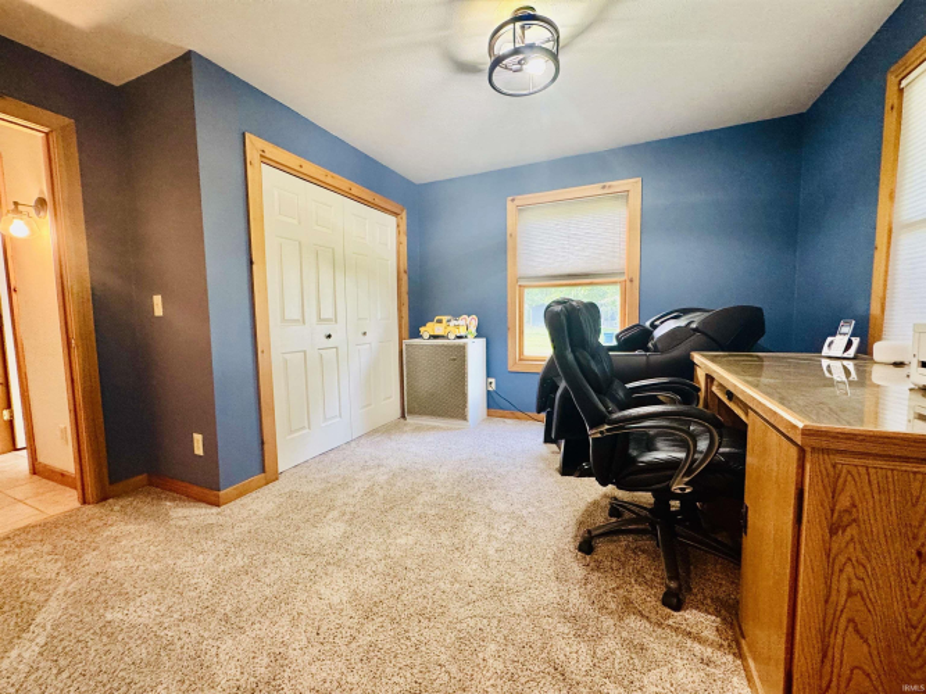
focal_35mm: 14
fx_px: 374
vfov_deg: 85.7
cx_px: 463
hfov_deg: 102.1
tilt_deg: -5.0
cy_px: 347
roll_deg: +0.8
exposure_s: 1/60
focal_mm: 2.22
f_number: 2.2
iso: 400
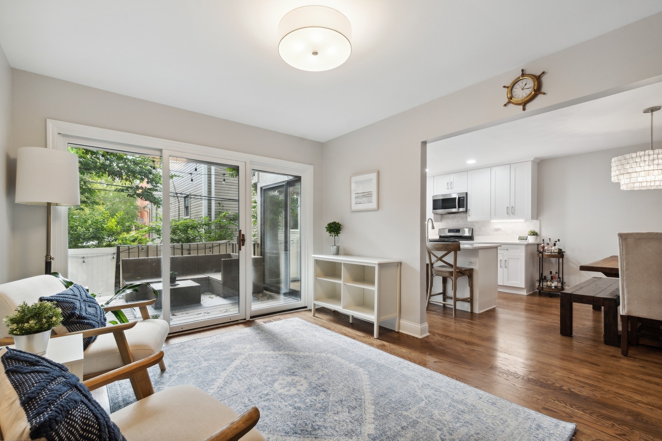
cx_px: 331
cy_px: 220
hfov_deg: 100.4
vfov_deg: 77.3
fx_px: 276
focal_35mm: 15
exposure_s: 1/25
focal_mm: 10
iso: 200
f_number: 10
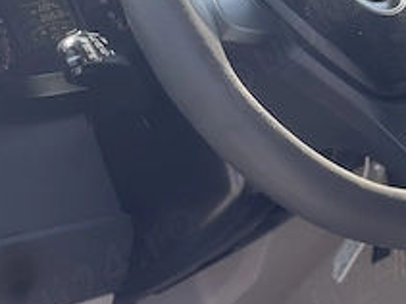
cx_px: 477
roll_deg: -1.2
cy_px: 25
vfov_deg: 10.0
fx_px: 1735
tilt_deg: -13.9
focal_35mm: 148
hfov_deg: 13.0
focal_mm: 6
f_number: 2
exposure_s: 1/122
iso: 25
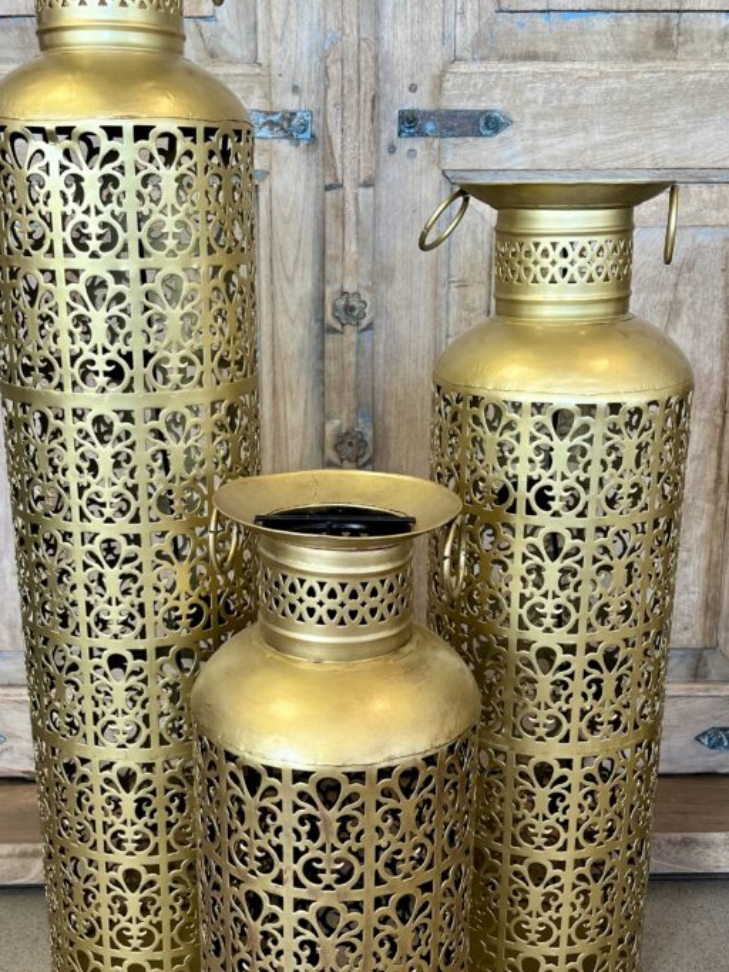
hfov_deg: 36.8
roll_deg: +0.8
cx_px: 329
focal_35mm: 39
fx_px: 1095
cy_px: 535
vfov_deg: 47.8
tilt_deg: -18.3
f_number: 1.6
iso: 100
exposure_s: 1/100
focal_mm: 5.1
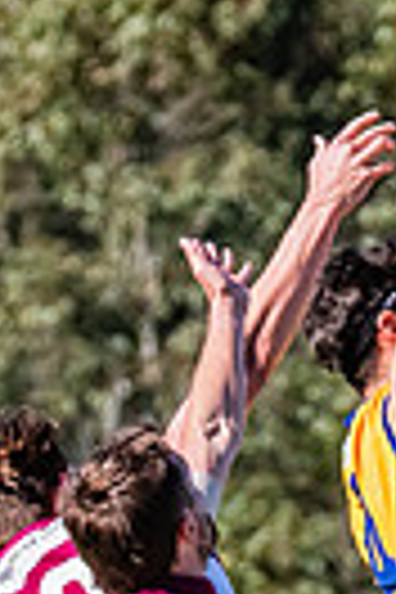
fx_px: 31480
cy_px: 925
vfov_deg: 1.1
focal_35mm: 1908
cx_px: -106
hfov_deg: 0.7
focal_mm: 290
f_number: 9
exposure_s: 1/1600
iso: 800
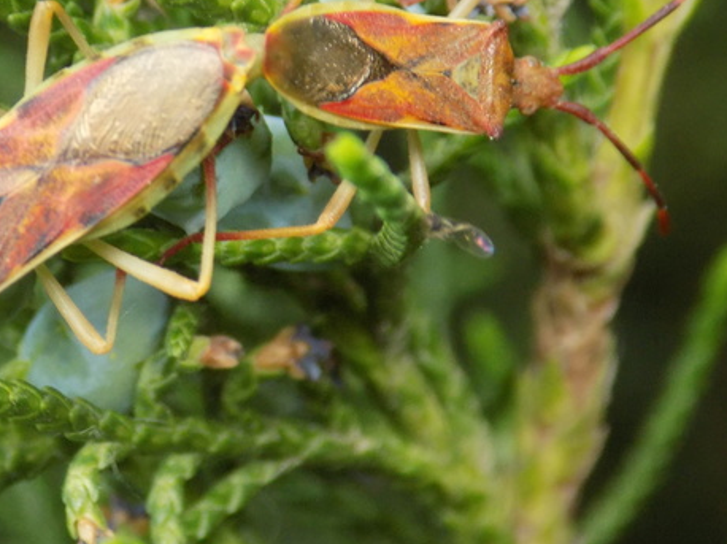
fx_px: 4618
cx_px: 206
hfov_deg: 9.0
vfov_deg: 6.7
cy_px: 67
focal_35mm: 220
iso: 280
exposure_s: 1/30
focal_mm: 20.9
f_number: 4.8
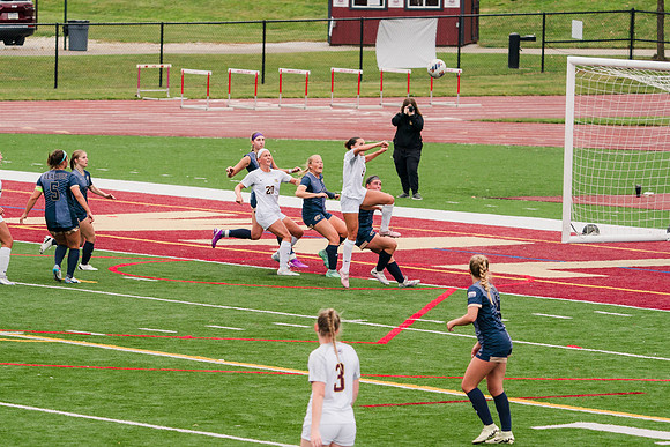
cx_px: 252
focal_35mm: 287
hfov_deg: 7.2
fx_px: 5345
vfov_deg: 4.8
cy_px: 279
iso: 640
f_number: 5.6
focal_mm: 230
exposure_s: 1/1600
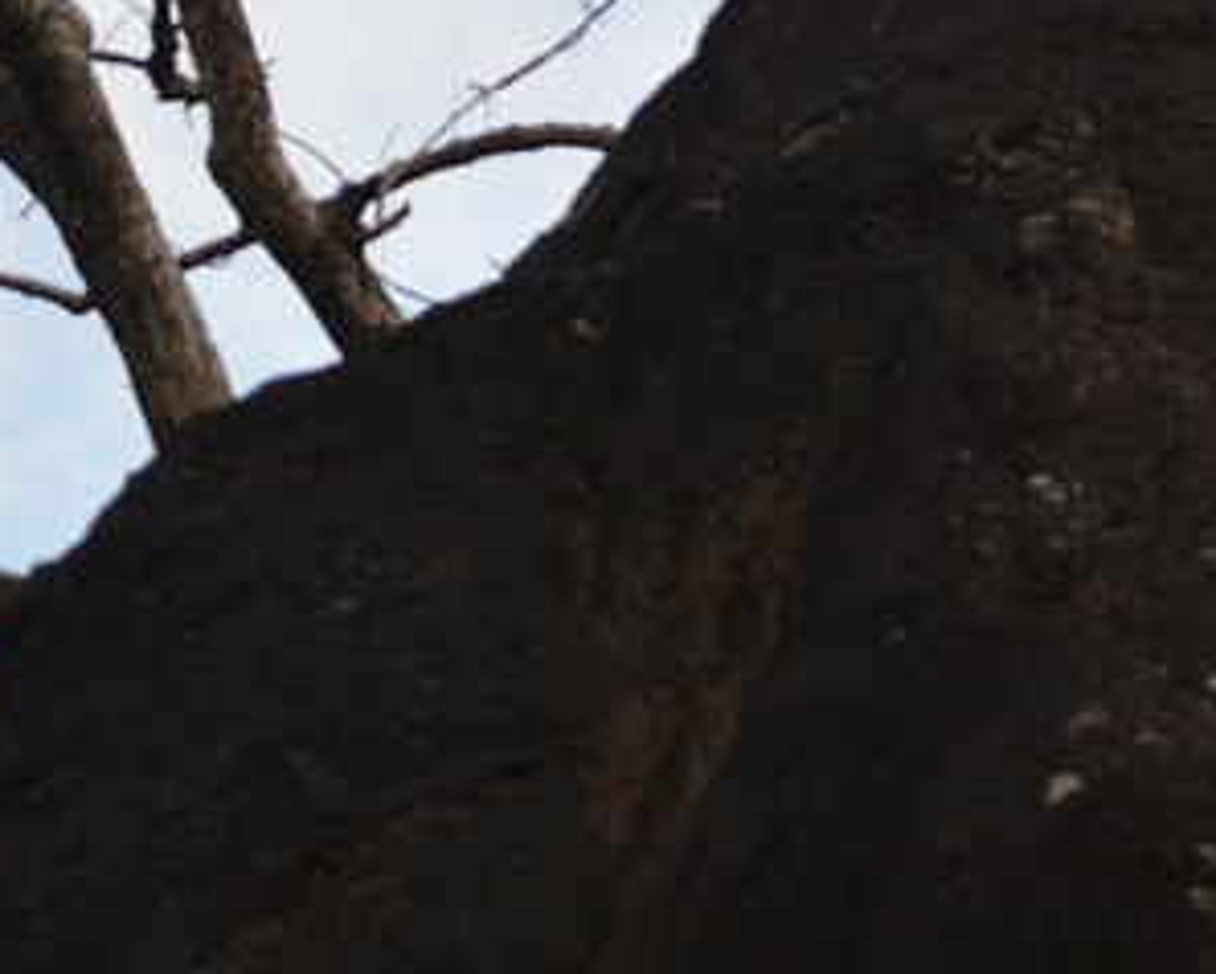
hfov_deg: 9.3
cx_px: -242
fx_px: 7365
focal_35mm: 205
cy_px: -512
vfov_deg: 7.4
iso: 125
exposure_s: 1/250
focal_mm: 27
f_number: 8
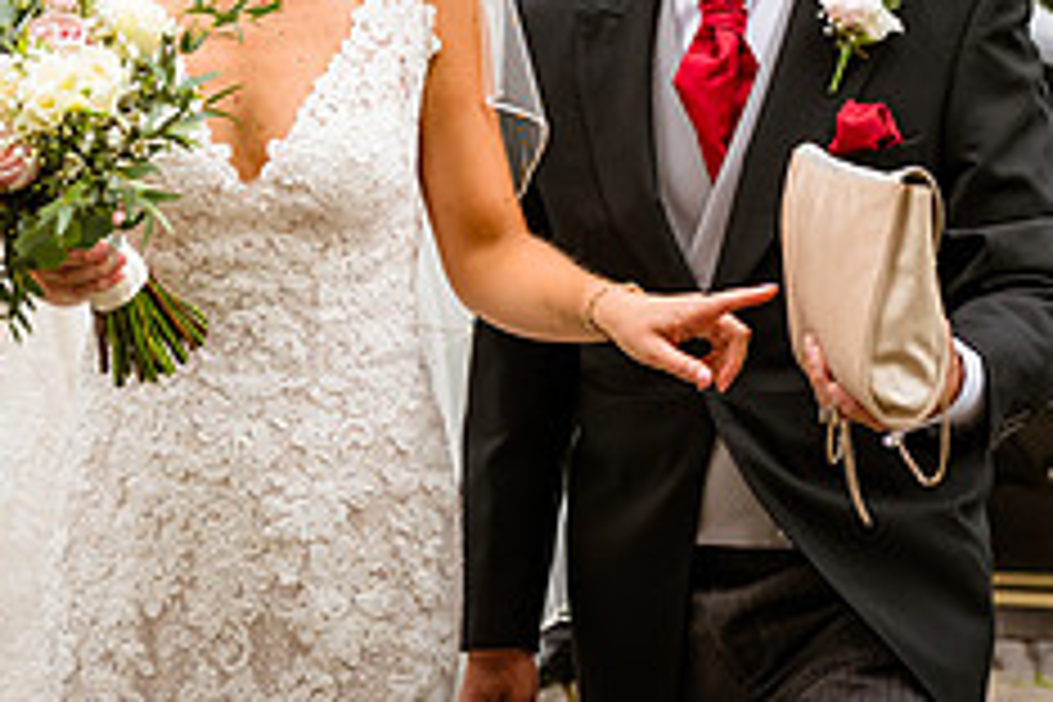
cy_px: -122
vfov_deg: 10.9
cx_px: 338
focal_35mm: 124
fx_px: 3627
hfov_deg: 16.5
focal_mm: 50
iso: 450
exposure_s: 1/1000
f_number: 4
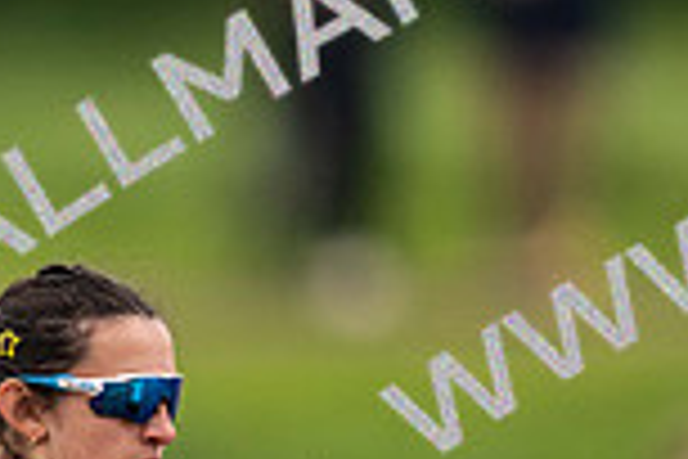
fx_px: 43398
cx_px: 54
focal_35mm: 2271
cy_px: 529
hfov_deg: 0.9
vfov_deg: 0.6
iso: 900
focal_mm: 600
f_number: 4
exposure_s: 1/2000
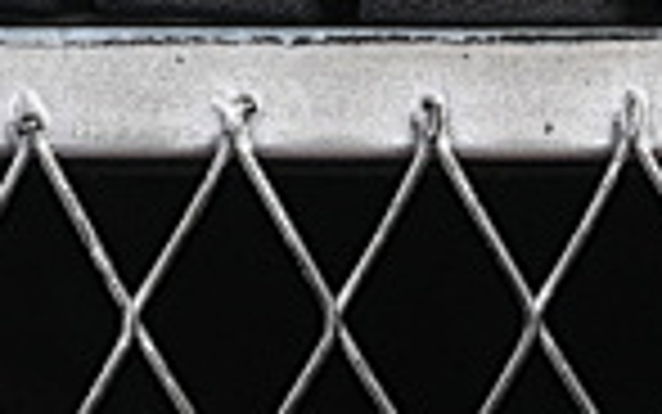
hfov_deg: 5.0
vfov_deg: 3.1
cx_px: -360
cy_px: -722
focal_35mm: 416
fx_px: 7508
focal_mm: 50
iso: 160
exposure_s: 1/60
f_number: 6.3
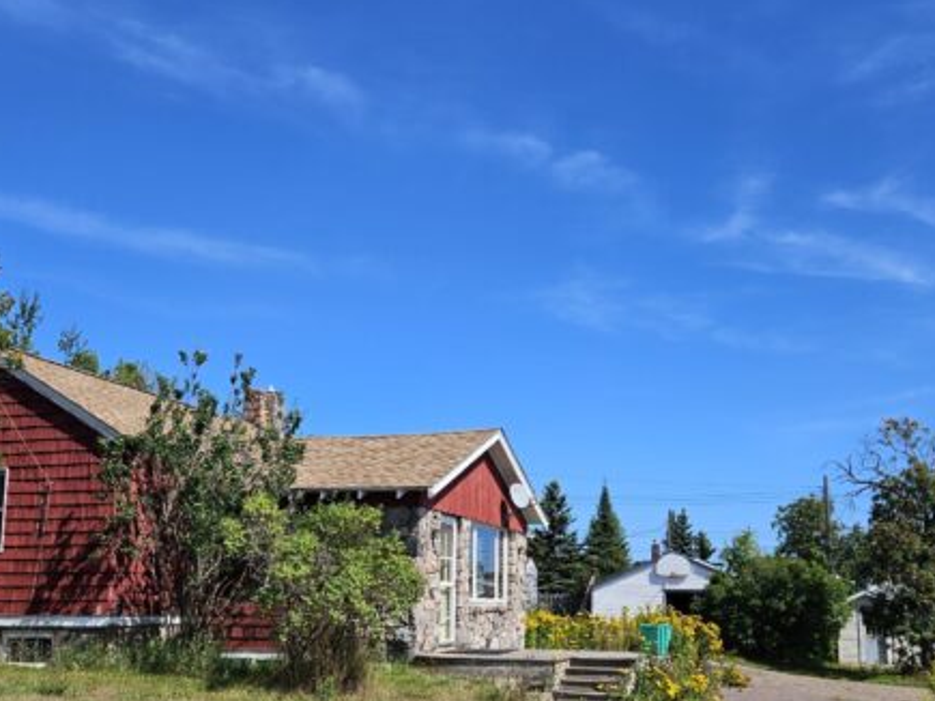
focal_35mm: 37
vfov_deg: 38.1
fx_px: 999
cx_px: 497
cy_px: 483
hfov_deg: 50.1
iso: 25
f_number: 1.8
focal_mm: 5.4
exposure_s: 1/2077
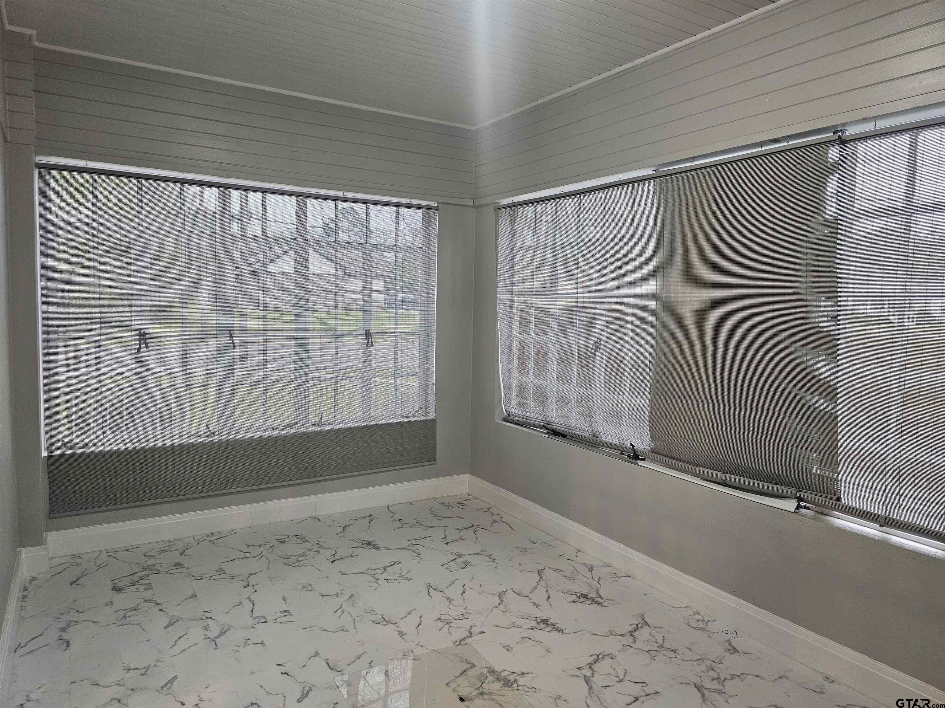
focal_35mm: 23
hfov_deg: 73.9
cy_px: 354
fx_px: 628
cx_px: 472
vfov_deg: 58.9
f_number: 1.7
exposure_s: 1/120
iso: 400
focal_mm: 6.3
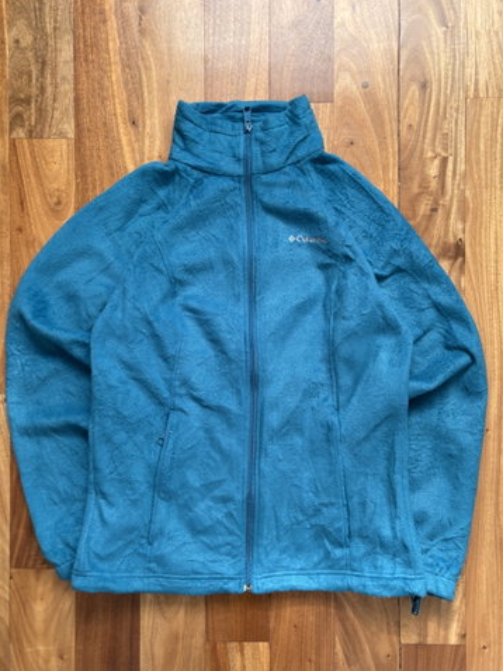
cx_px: 251
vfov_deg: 61.6
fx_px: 562
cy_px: 354
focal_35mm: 29
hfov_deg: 48.2
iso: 64
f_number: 1.6
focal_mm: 5.96
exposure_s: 1/121
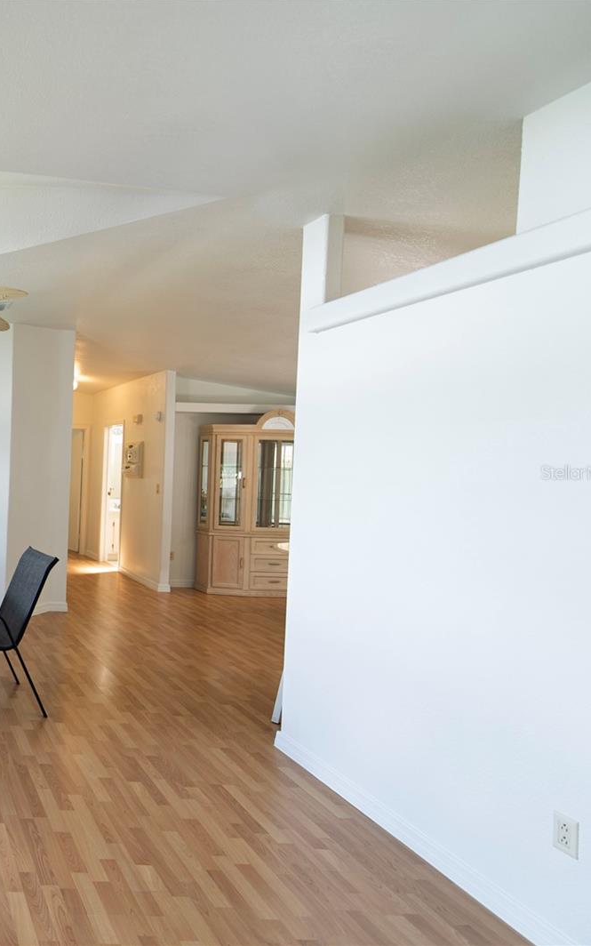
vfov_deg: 77.2
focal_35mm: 23
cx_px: -91
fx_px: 593
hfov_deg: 40.3
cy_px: 473
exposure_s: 1/40
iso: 100
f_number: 3.2
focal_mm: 15
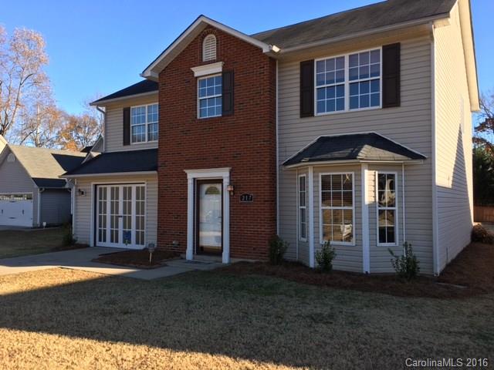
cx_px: 247
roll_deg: -0.5
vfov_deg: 48.2
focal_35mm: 29
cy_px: 185
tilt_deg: +2.1
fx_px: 414
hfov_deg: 61.7
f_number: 2.2
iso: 25
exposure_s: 1/523
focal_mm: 4.15
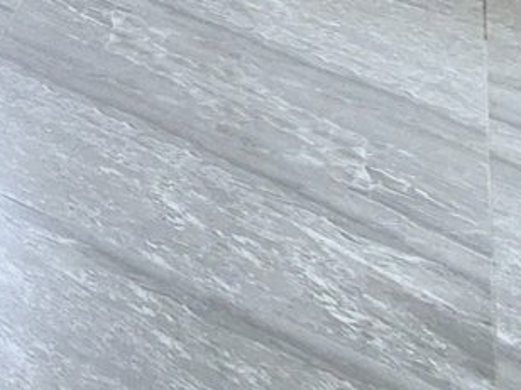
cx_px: -1040
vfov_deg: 11.8
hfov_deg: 11.5
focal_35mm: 81
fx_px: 1219
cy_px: -716
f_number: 2.2
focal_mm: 2.2
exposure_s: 1/50
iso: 64
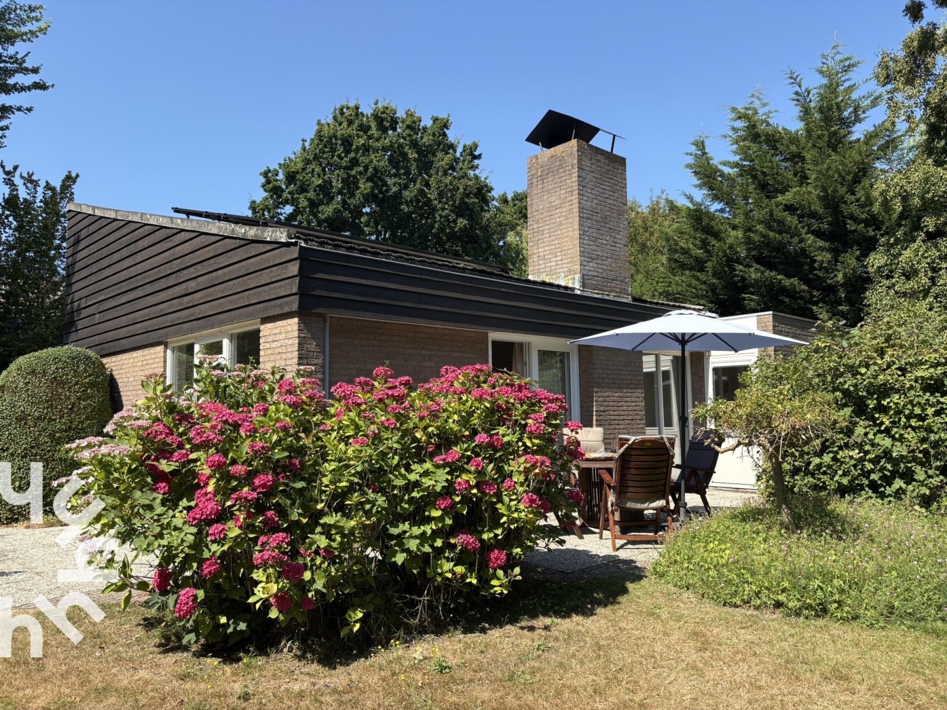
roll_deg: +1.3
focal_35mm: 26
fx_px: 711
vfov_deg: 53.1
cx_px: 474
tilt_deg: +5.0
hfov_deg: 67.3
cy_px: 355
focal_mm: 5.96
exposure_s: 1/1848
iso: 50
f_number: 1.6
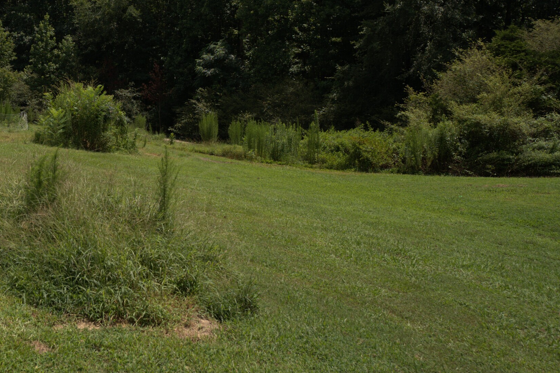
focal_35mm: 45
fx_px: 700
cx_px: 42
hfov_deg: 39.9
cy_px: 57
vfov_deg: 29.0
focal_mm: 24
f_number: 5
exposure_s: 1/320
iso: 100
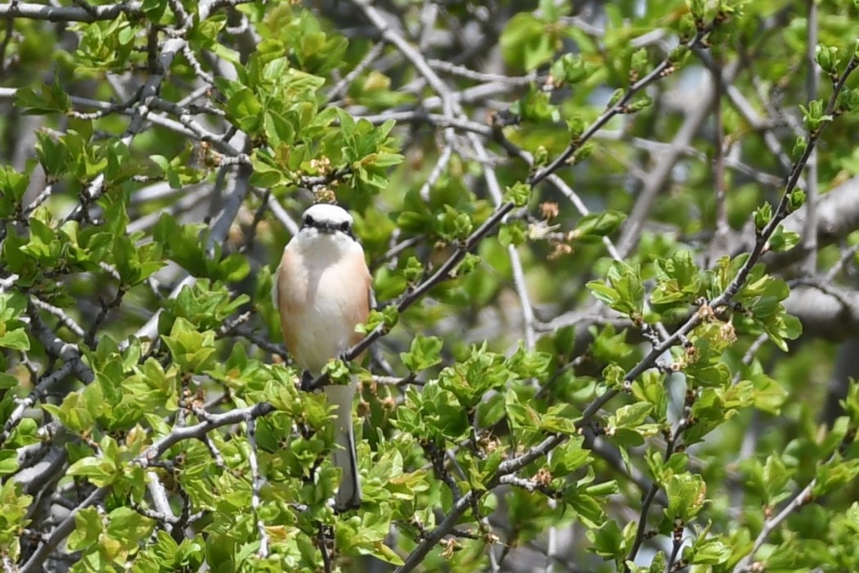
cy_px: 286
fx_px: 10379
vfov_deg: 3.2
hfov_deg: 4.7
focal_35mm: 435
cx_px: 430
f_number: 6.3
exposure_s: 1/500
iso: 200
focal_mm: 290
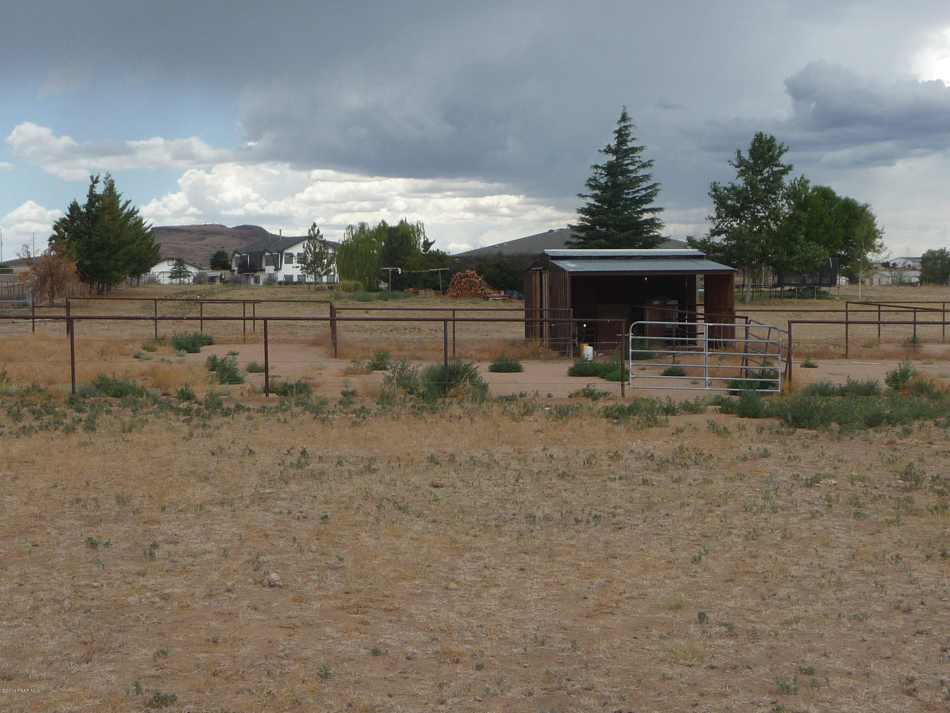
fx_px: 1482
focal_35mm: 54
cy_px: 356
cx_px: 475
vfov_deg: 27.0
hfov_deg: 35.5
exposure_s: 1/500
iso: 100
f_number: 3.9
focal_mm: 6.7
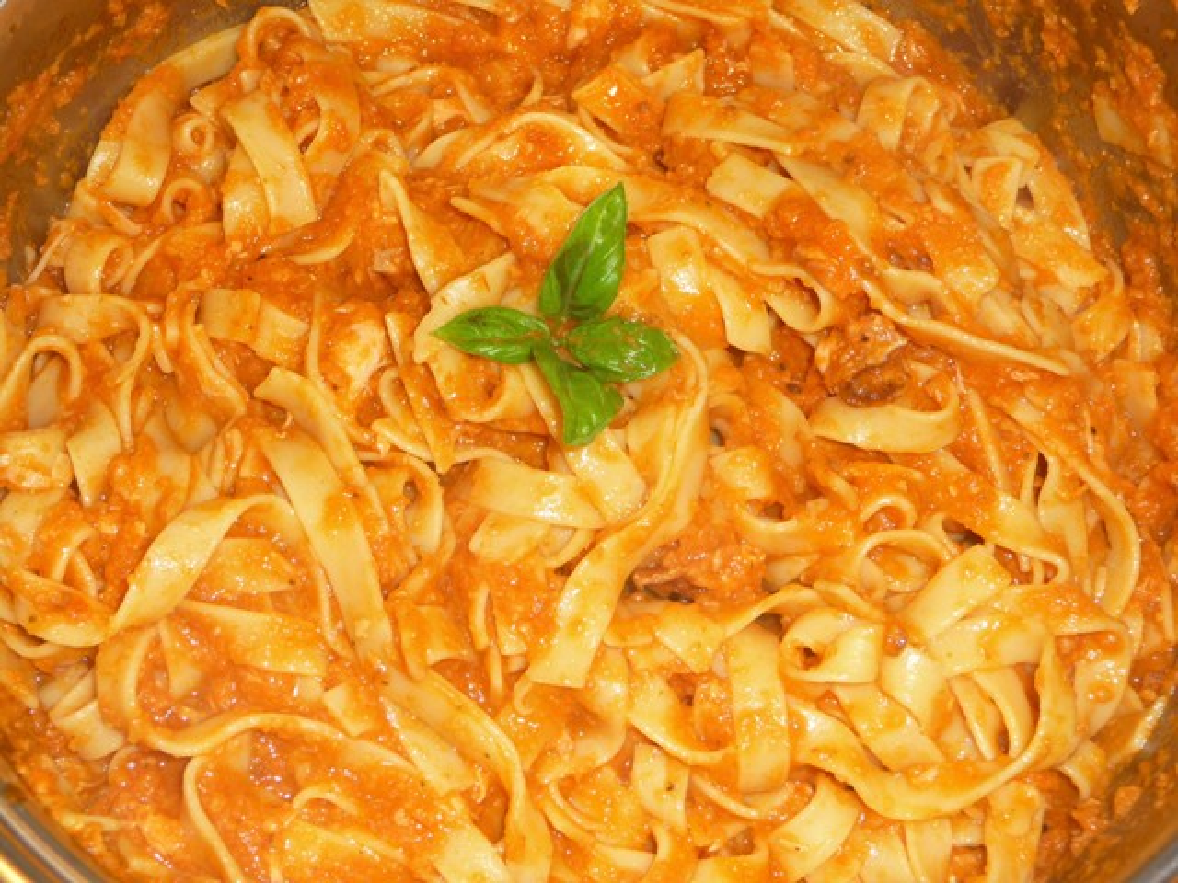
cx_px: 589
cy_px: 442
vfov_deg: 29.1
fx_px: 1702
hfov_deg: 38.2
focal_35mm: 50
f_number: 4.2
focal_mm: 8.5
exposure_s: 1/30
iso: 100
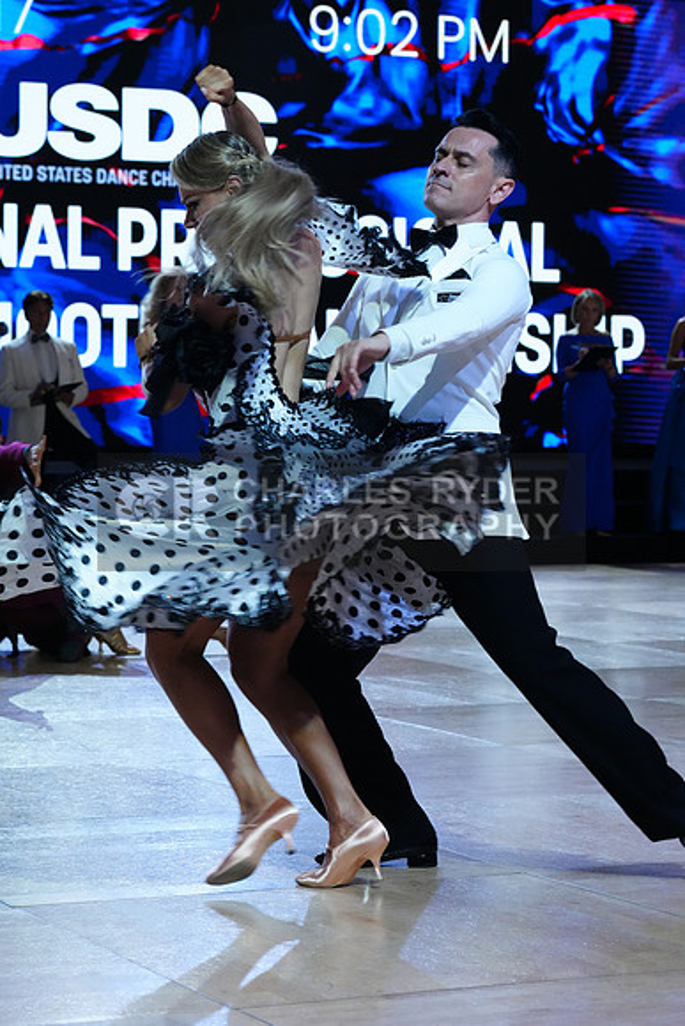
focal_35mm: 100
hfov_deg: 13.7
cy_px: 513
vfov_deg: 20.4
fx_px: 2852
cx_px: 342
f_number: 8
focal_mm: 100
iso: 6400
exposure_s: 1/400
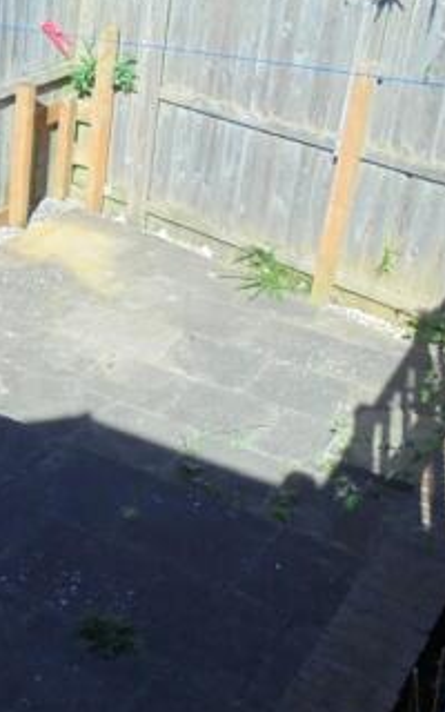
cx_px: -72
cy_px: 402
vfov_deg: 36.2
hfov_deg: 21.7
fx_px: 1087
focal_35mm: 56
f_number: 3.7
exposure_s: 1/400
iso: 100
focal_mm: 5.3
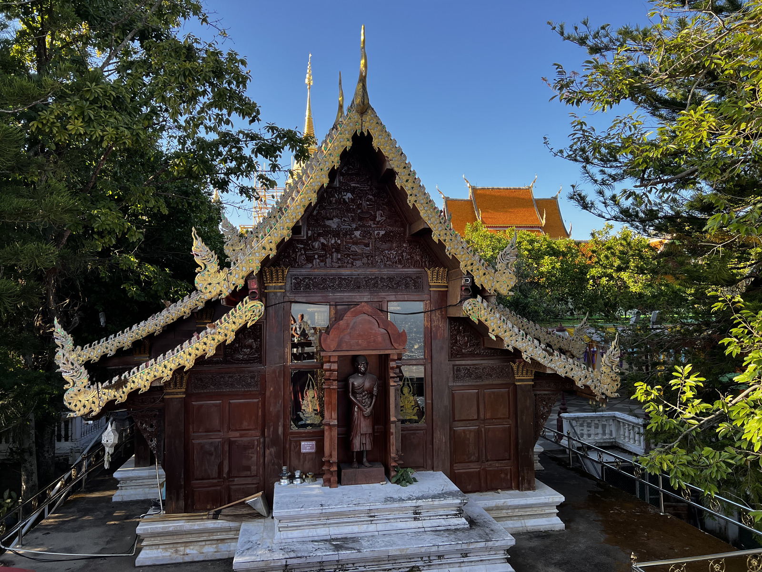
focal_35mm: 26
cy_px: 286
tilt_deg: +2.9
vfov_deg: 53.1
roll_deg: +1.5
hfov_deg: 67.3
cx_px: 381
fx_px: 572
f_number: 1.5
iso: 50
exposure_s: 1/718
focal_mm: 5.7
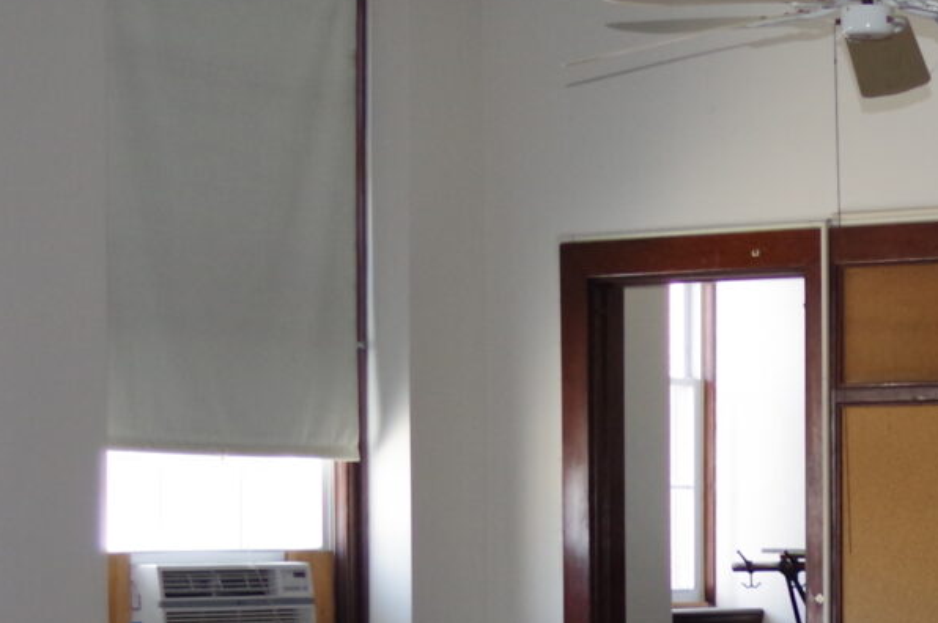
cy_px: 598
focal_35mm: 116
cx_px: 1048
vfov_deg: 11.7
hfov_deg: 17.1
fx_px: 3019
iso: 800
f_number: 3.5
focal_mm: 18
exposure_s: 1/50
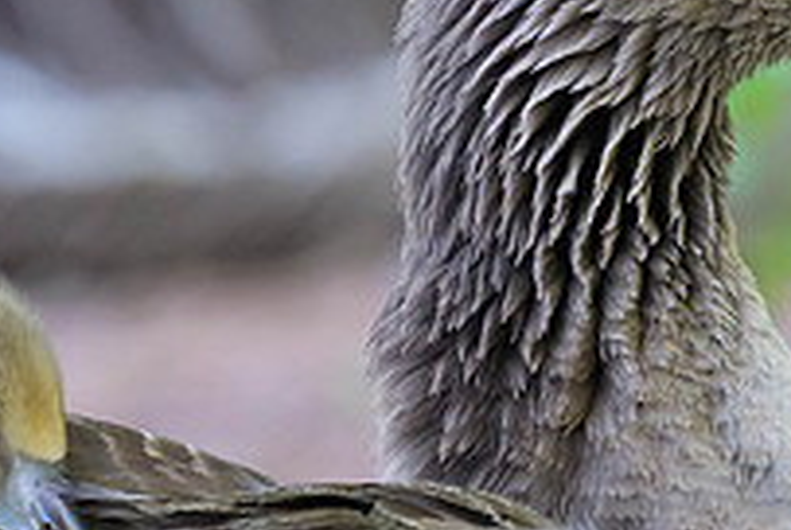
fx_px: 51401
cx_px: 170
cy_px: 412
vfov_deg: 0.6
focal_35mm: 2336
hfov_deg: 0.9
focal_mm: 400
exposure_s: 1/500
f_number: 4.5
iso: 1600
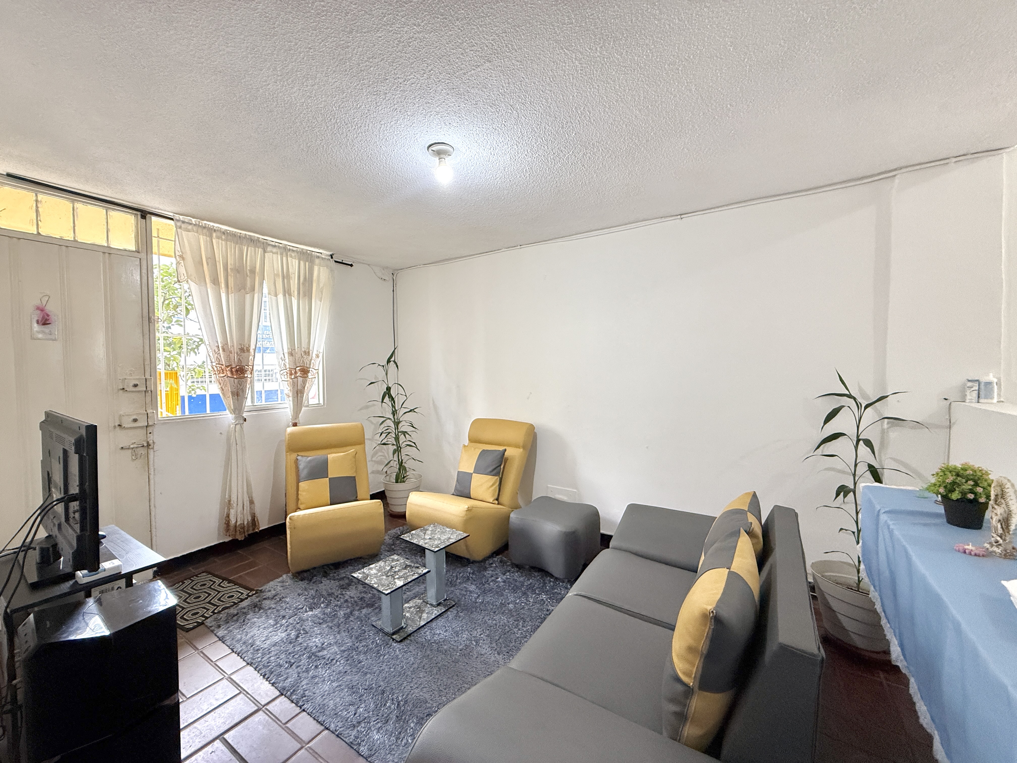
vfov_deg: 85.7
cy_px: 382
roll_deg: +0.4
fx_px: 411
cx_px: 508
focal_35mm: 14
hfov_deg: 102.1
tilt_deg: -2.4
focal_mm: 2.22
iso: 400
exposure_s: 1/120
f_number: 2.2
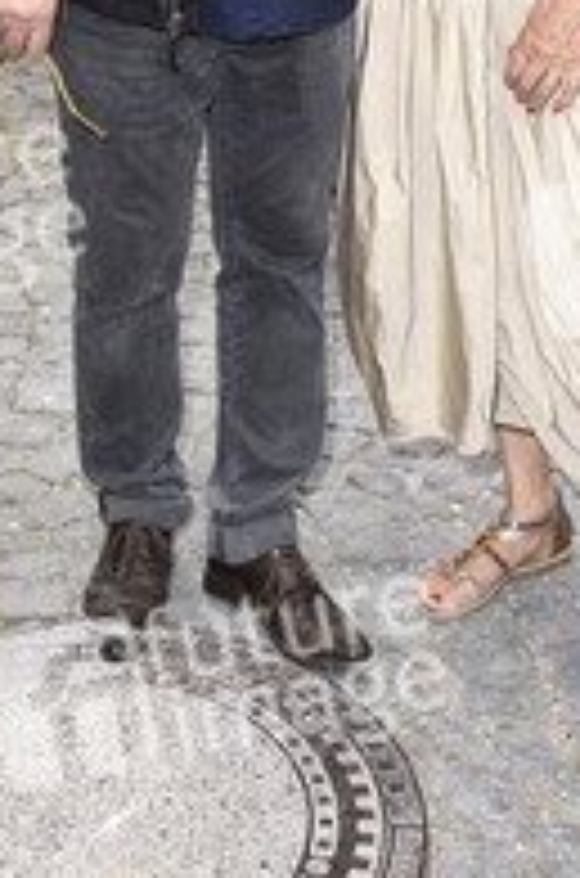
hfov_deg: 18.3
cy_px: 9
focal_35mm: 74
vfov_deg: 26.1
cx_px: 346
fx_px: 1798
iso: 200
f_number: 6.3
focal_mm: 24
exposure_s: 1/160
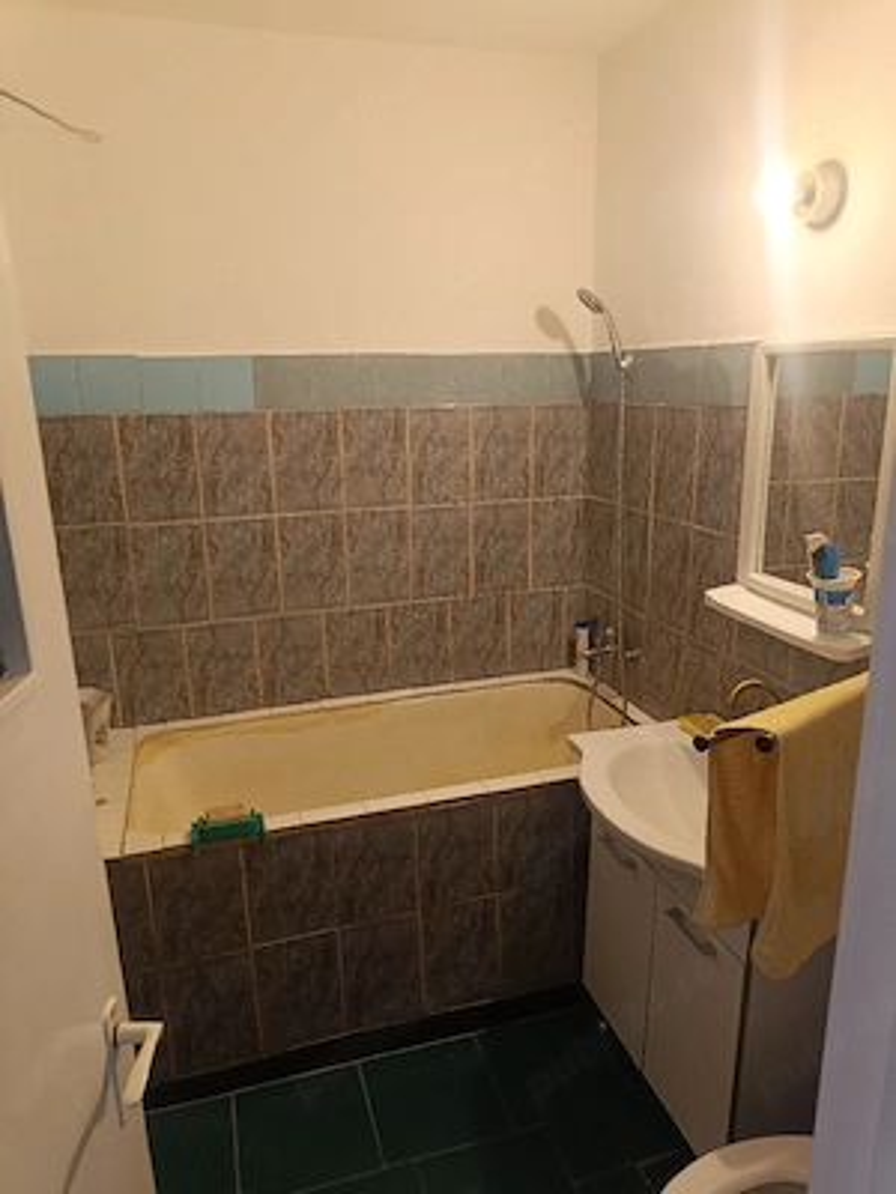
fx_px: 828
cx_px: 448
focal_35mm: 24
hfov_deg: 56.8
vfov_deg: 71.6
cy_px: 597
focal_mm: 5.59
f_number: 1.88
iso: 369
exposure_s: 1/50.3
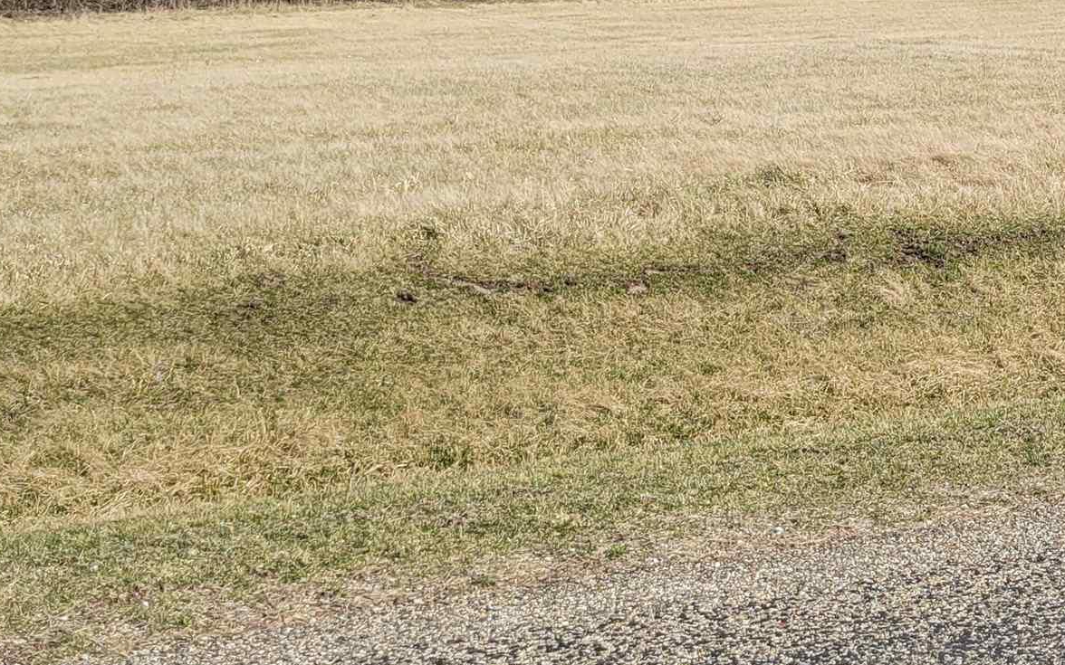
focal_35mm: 72
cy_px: -176
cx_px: 1104
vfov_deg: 17.1
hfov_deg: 26.8
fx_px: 2090
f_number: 1.8
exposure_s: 1/2371
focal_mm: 5.4
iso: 40
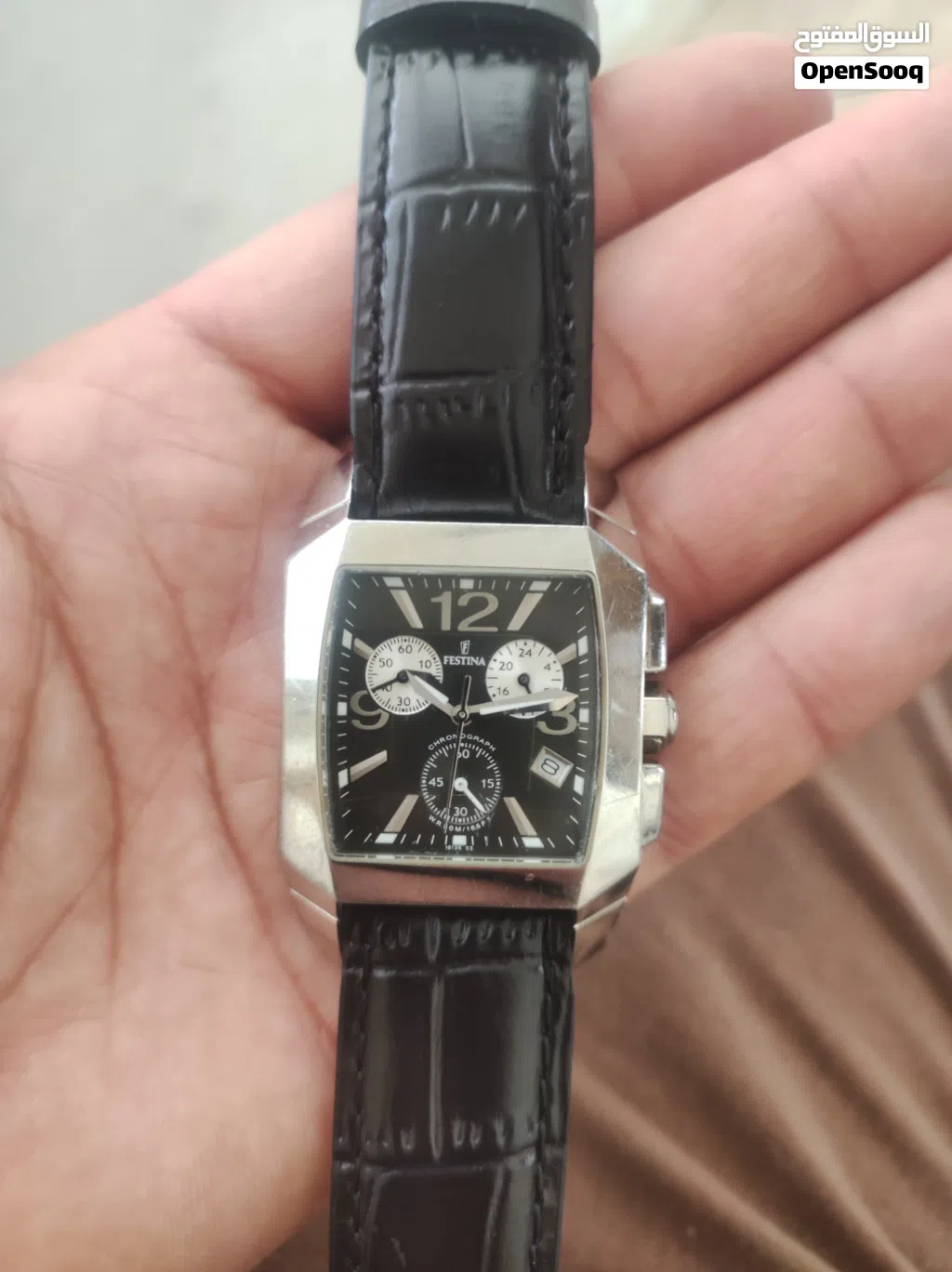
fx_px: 624
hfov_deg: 74.7
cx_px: 476
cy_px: 636
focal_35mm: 17
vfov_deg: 91.1
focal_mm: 4.74
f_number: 1.79
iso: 360
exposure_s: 1/50
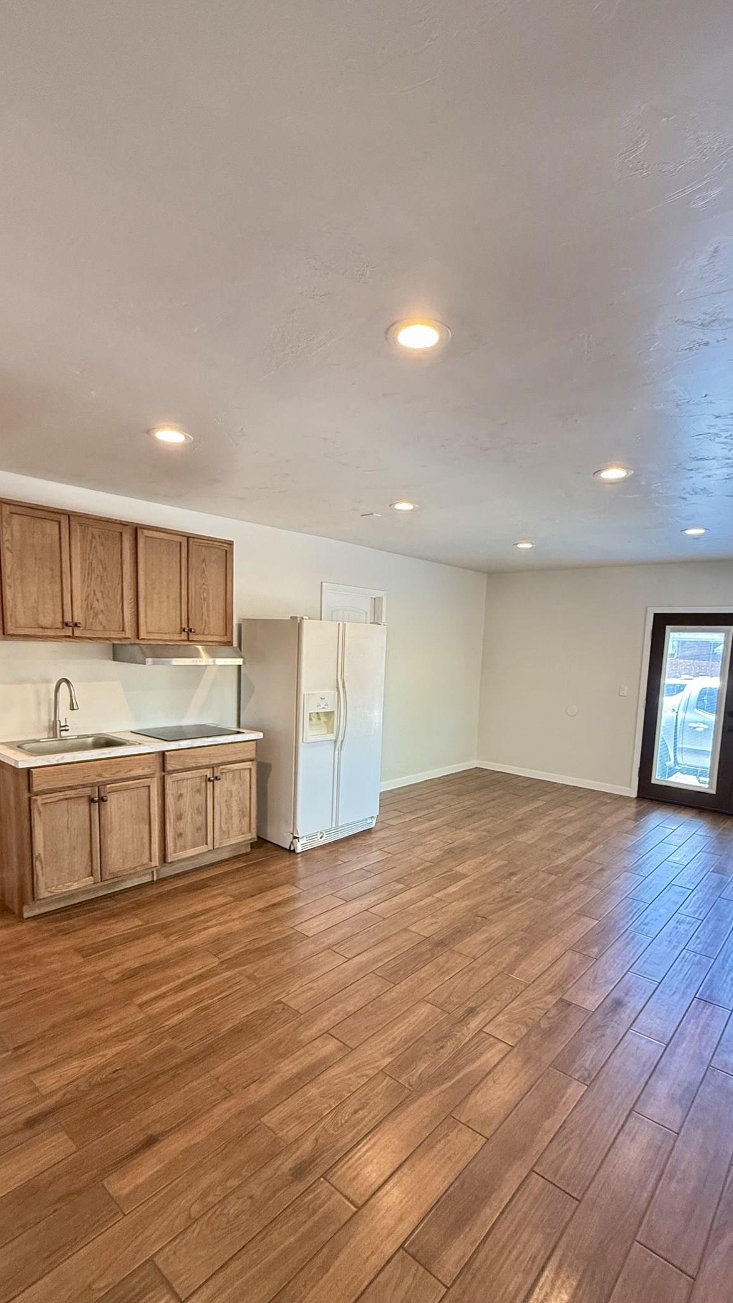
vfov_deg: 95.6
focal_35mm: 17
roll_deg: -2.3
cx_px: 379
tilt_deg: -7.2
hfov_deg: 63.9
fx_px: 587
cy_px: 715
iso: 400
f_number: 2.2
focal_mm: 2.22
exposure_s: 1/71
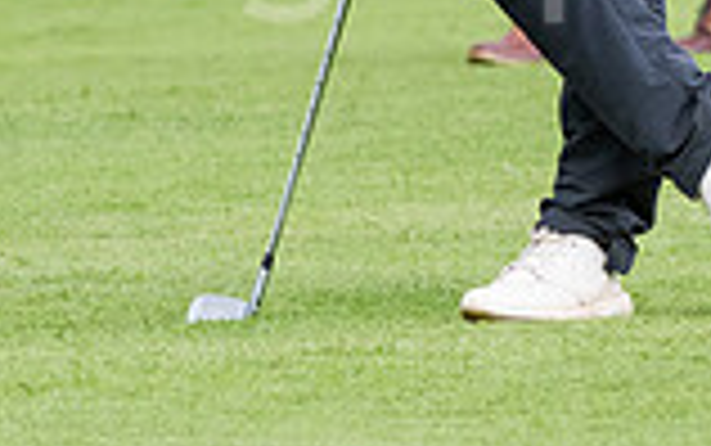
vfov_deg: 1.1
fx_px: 22823
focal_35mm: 1177
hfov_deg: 1.8
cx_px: 288
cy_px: -304
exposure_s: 1/1600
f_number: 5.6
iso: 1600
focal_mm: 210
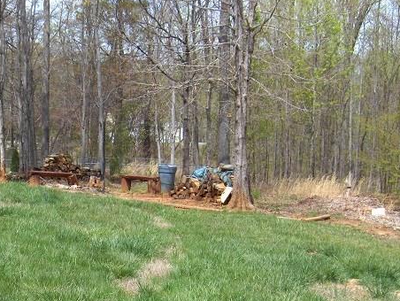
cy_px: 260
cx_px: 62
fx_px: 798
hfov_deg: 27.4
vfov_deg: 21.0
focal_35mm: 69
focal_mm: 8
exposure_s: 1/495
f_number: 4.8
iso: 100
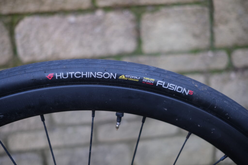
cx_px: 124
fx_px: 241
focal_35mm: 35
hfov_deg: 54.4
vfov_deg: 37.8
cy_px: 82
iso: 160
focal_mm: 23
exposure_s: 1/85
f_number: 2
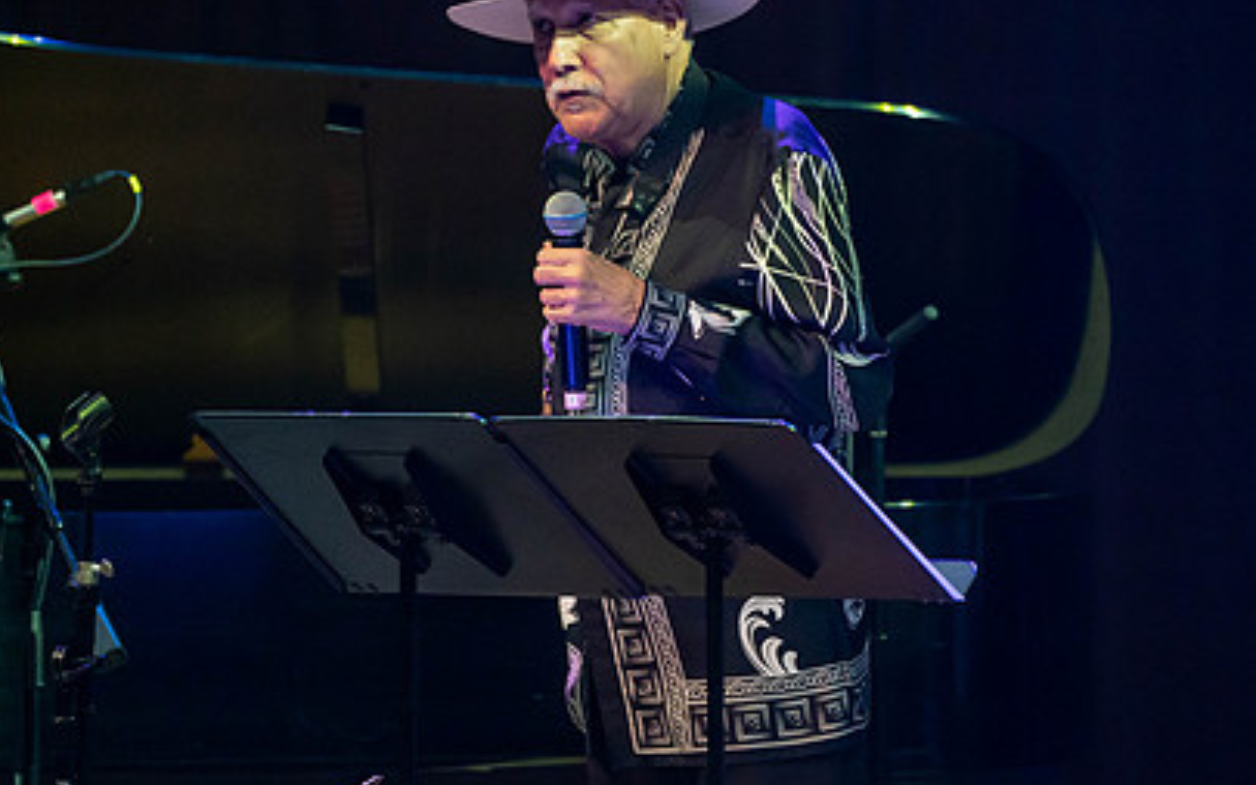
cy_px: 374
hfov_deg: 3.6
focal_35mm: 584
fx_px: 19988
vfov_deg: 2.2
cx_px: 657
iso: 3200
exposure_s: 1/250
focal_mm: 400
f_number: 5.6
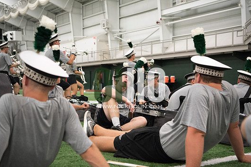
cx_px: 130
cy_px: 90
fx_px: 349
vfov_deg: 27.0
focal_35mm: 50
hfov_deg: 39.6
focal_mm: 46
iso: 3200
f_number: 3.2
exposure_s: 1/250
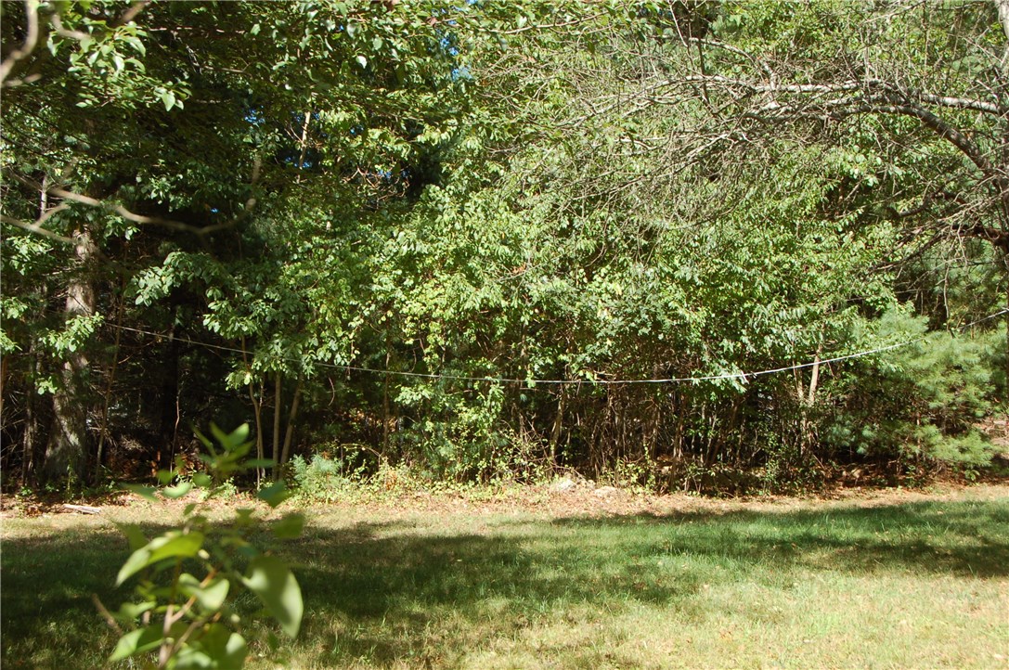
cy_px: 335
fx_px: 1428
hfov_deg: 38.9
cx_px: 504
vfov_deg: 26.4
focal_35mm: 51
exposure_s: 1/160
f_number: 6.3
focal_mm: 34
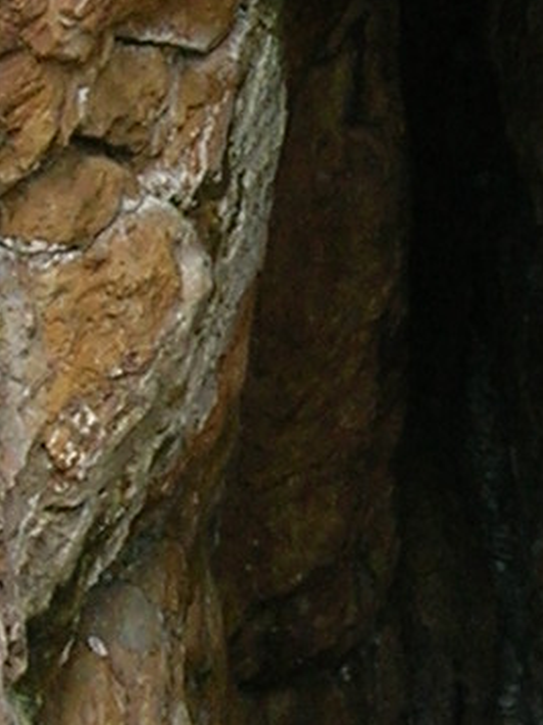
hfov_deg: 6.7
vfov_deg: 9.0
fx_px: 4583
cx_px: 619
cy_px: 455
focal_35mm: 219
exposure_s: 1/37
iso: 50
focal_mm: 5.7
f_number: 4.9
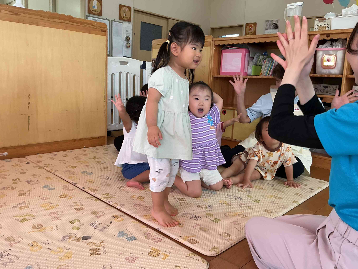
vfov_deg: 46.8
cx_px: 181
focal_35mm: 30
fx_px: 310
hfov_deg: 60.0
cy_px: 130
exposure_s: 1/100
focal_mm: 3
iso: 32
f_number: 1.8
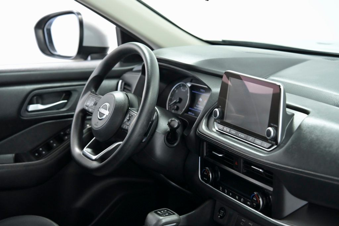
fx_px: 687
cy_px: 113
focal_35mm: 73
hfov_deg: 27.7
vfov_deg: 18.7
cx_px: 170
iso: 2000
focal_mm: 73
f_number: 4
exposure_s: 1/160
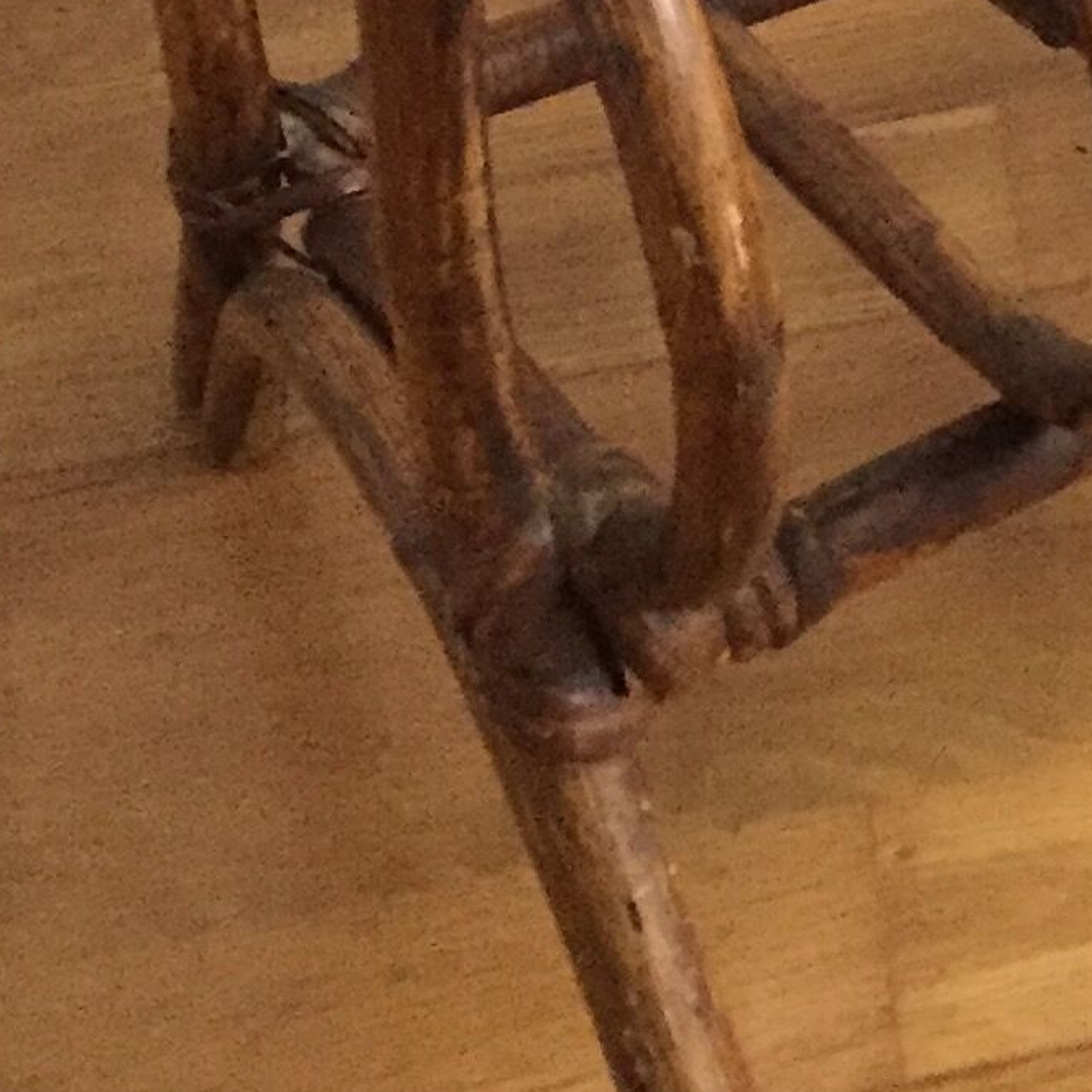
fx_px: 4497
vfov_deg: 13.0
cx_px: 1437
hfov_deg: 13.3
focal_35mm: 126
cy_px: -648
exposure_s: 1/17
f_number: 2.2
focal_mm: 4.15
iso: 320
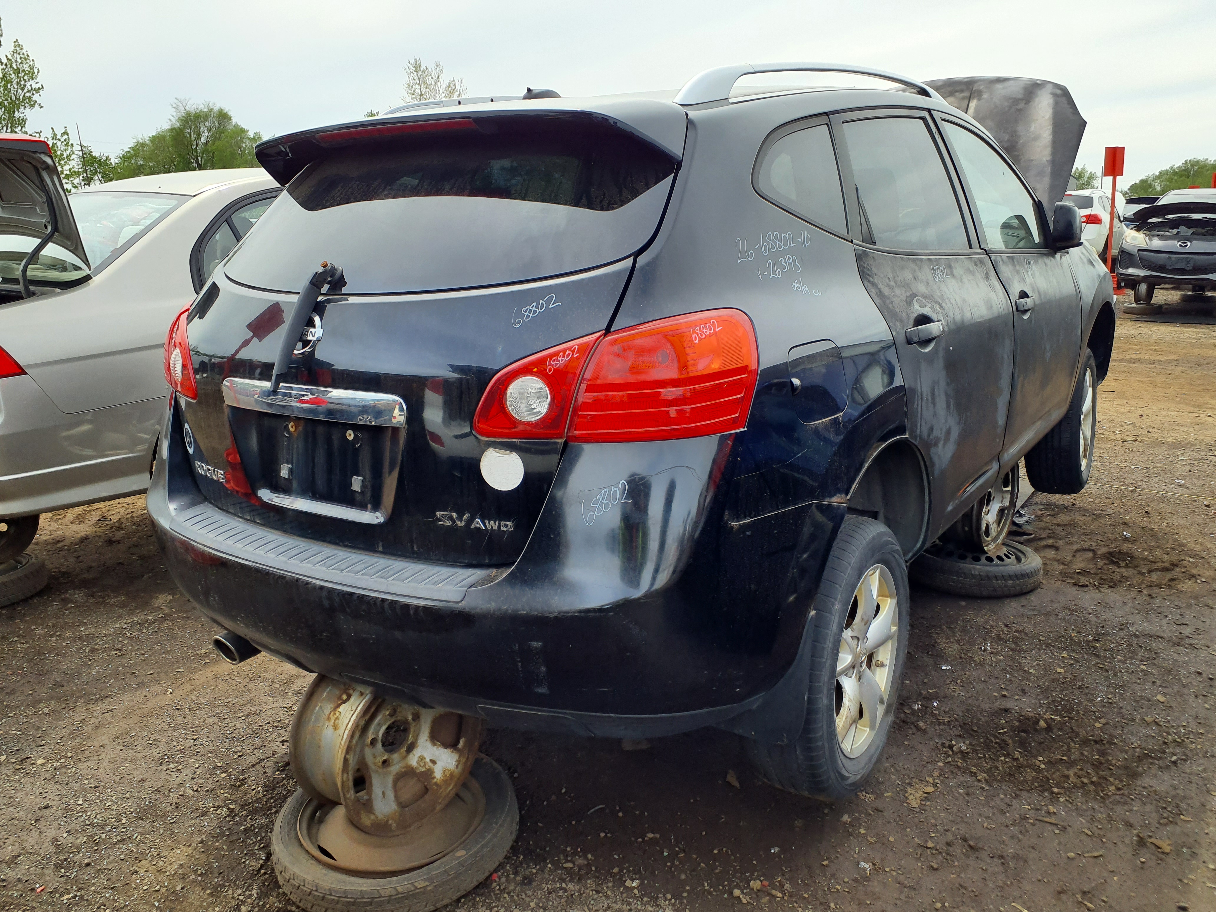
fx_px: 948
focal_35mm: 27
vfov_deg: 51.4
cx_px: 608
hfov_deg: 65.3
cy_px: 456
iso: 40
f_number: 1.9
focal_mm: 3.58
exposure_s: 1/724
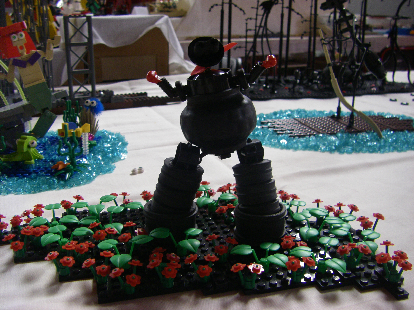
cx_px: 207
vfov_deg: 37.7
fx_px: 454
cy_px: 155
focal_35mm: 38
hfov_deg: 49.0
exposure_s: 1/50
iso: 200
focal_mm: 6.3
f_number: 3.5
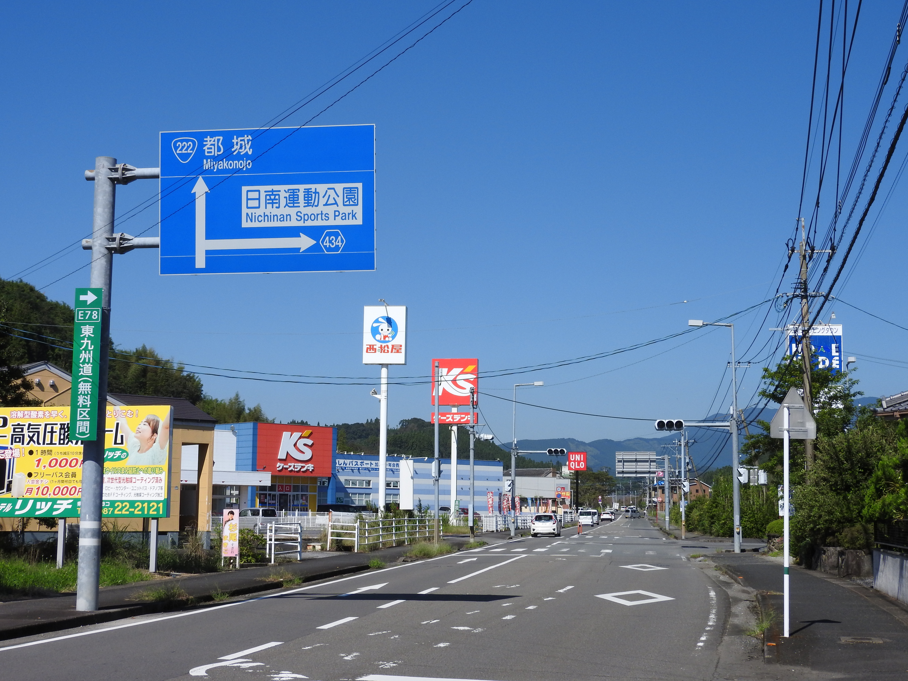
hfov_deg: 34.9
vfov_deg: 26.6
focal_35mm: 55
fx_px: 1443
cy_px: 340
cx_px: 454
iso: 100
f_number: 4
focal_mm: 9.9
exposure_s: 1/1600
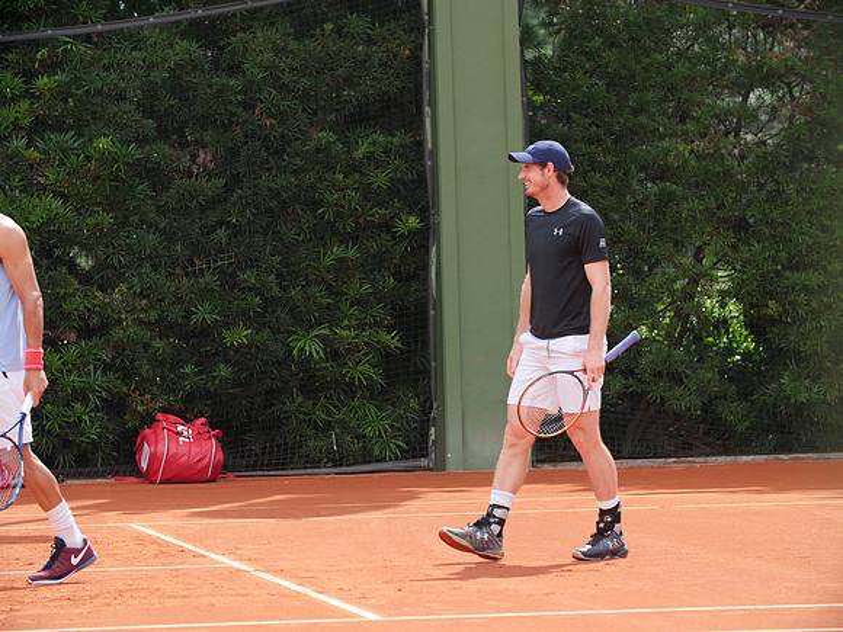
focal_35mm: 256
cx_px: 422
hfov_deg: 7.7
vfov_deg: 5.8
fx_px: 6234
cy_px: 316
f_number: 3.5
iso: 400
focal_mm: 128
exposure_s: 1/1600
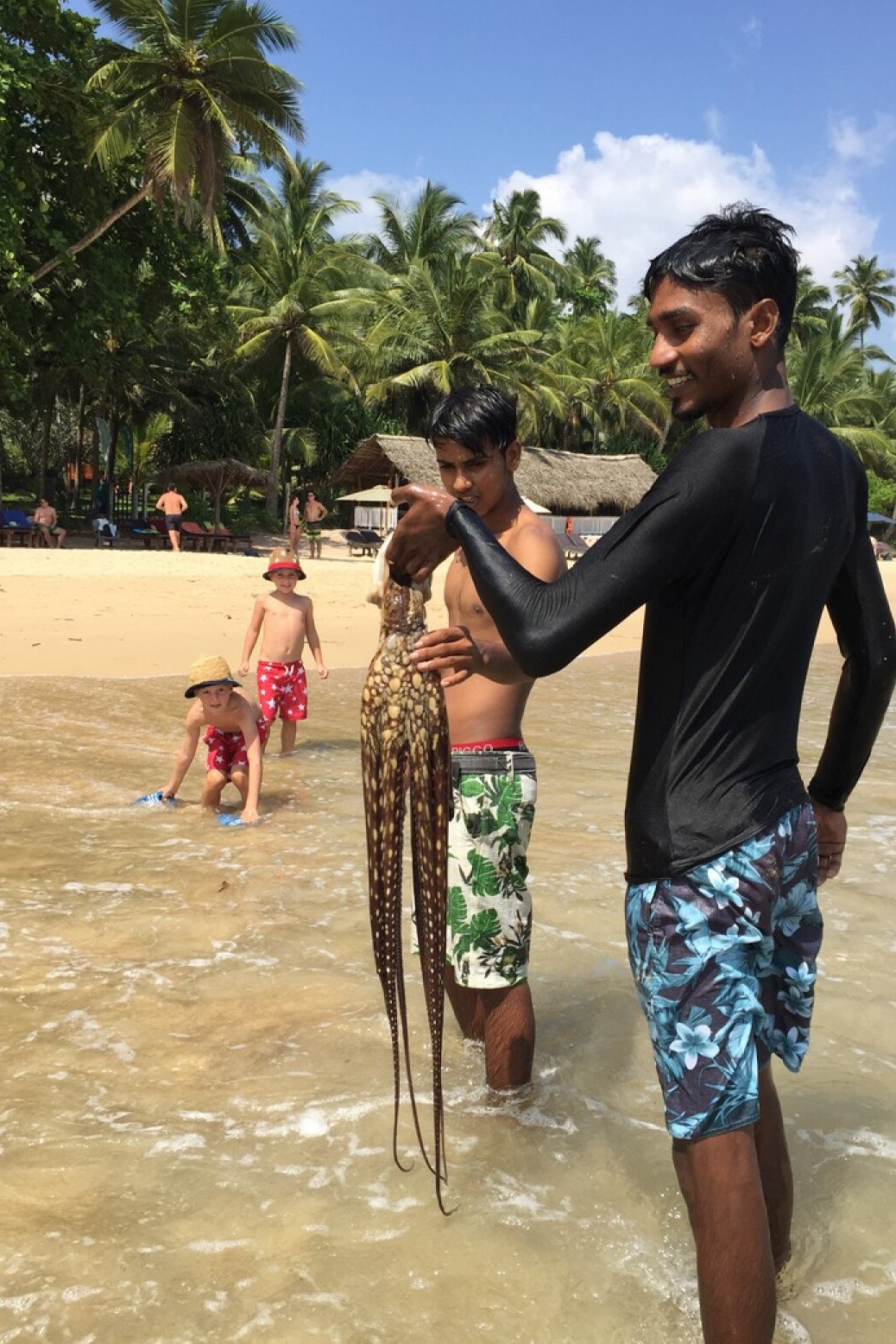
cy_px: 658
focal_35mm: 31
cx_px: 501
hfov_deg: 42.3
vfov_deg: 60.3
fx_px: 1157
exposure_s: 1/1647
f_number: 2.2
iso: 32
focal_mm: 4.15
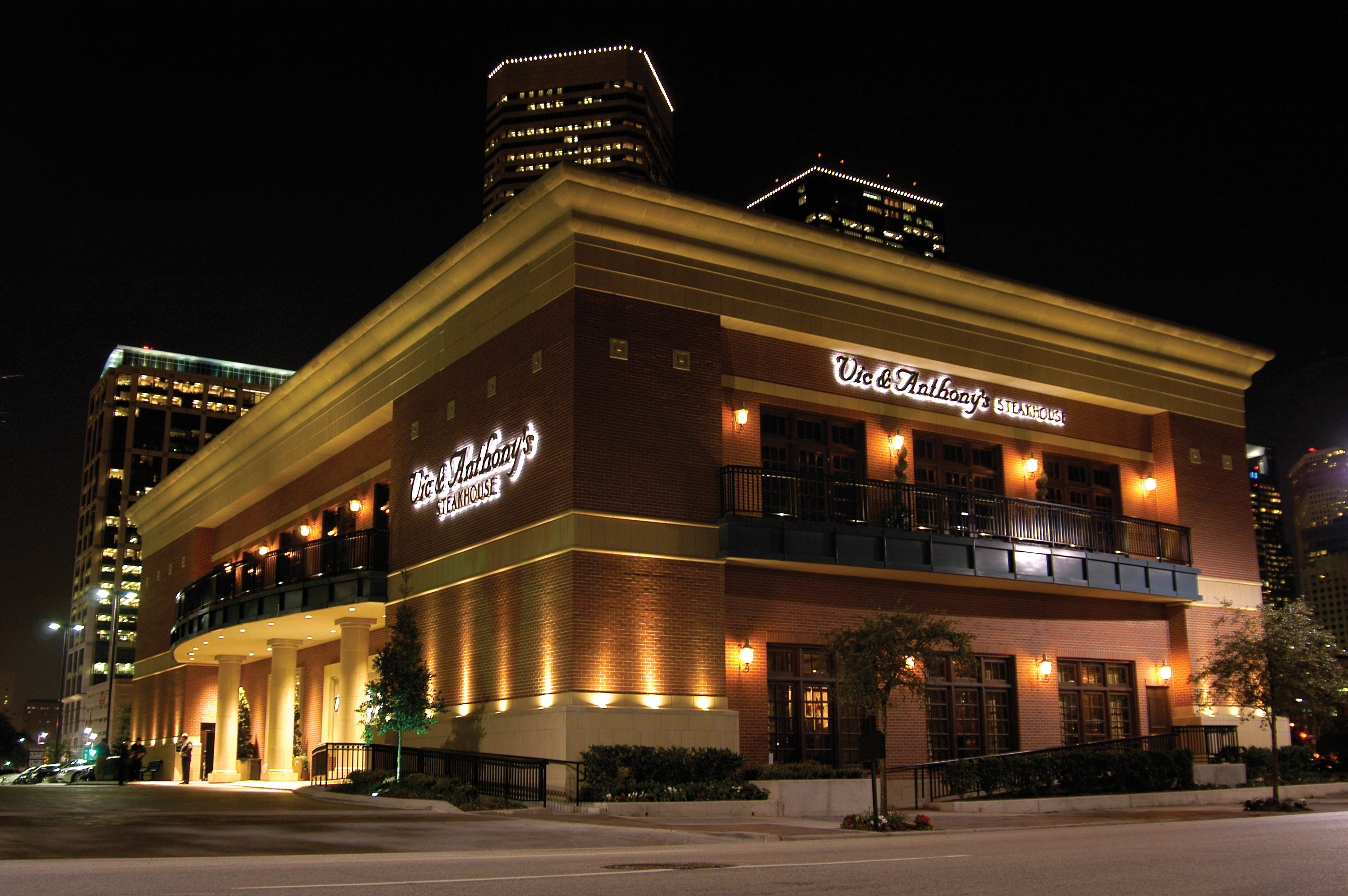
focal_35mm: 36
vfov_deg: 36.8
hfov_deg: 53.2
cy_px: 448
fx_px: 1347
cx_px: 674
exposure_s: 1/1.5
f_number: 4
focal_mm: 24
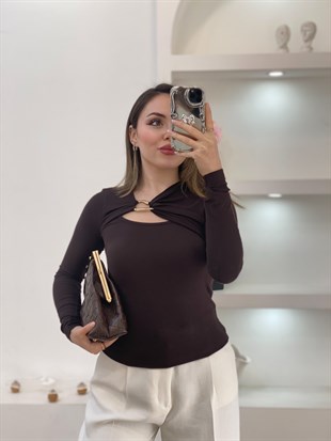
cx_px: 166
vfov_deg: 36.8
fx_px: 663
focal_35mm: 52
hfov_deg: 28.0
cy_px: 220
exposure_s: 1/100
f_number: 2
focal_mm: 6
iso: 40
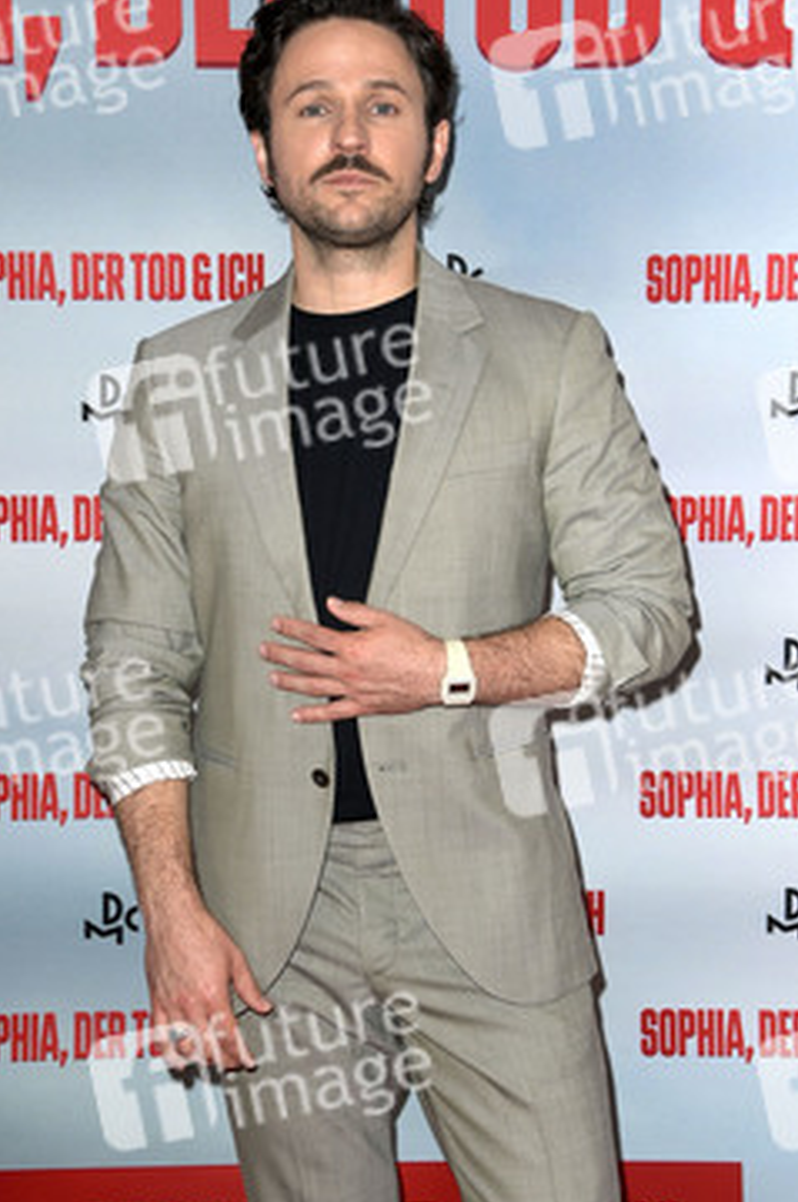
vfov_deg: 25.4
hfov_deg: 17.0
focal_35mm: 80
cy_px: 571
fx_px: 2668
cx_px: 357
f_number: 6.3
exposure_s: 1/250
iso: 800
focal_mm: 72
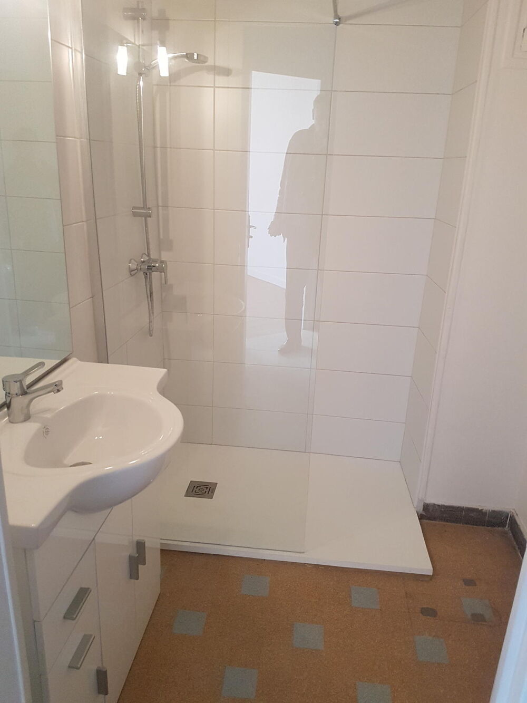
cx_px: 264
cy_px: 352
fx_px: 528
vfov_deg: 67.3
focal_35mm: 26
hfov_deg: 53.1
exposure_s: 1/33
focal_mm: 4.2
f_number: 1.7
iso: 200
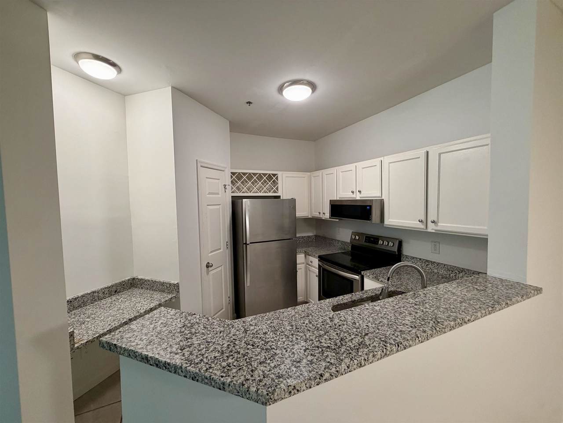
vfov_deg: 85.7
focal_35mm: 14
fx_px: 228
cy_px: 212
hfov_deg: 102.1
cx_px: 282
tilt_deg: -2.1
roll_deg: +0.8
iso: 200
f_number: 2.2
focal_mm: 2.22
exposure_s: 1/60
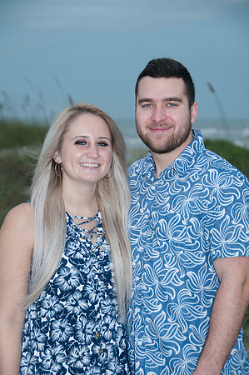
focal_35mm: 112
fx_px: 1170
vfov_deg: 18.2
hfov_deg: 12.2
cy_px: 188
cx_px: 124
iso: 100
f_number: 5.6
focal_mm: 75
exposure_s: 1/125
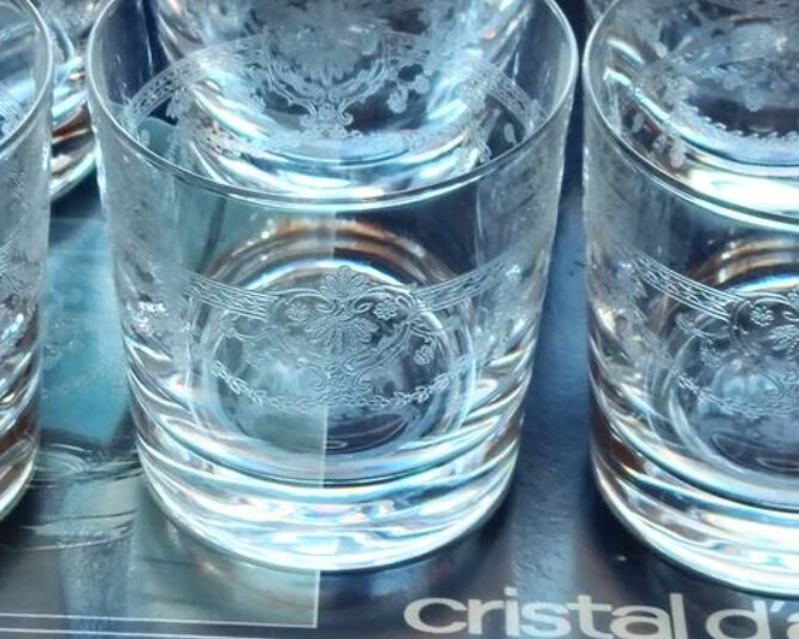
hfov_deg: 19.5
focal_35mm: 98
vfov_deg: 15.7
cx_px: 282
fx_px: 2317
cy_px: 351
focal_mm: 4.15
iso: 110
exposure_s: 1/25
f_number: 1.8
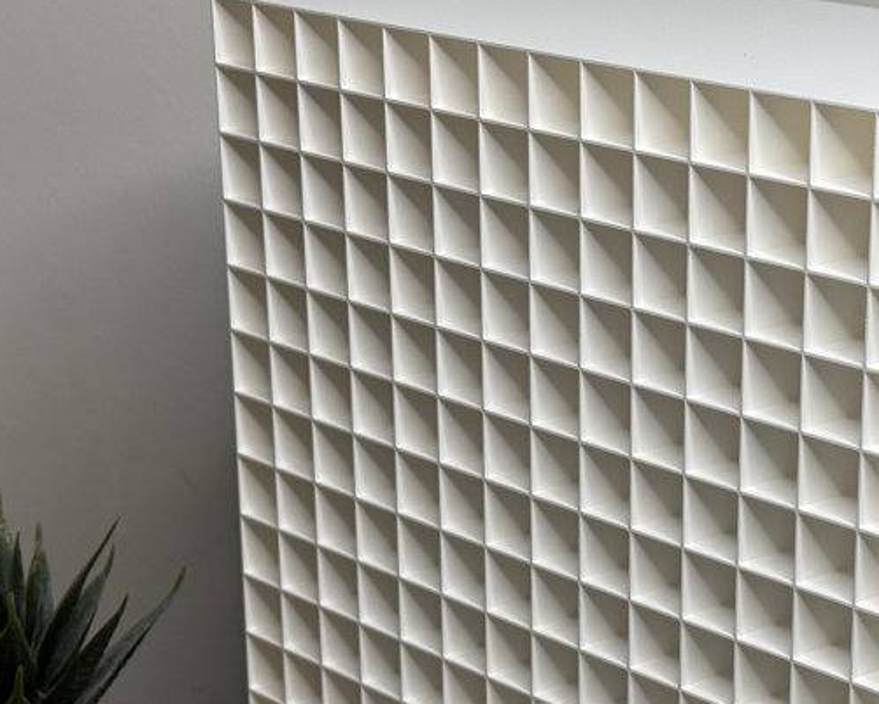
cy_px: 601
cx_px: 688
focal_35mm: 94
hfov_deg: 20.2
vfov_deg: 16.2
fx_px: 2446
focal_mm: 6.8
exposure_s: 1/100
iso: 80
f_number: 1.8
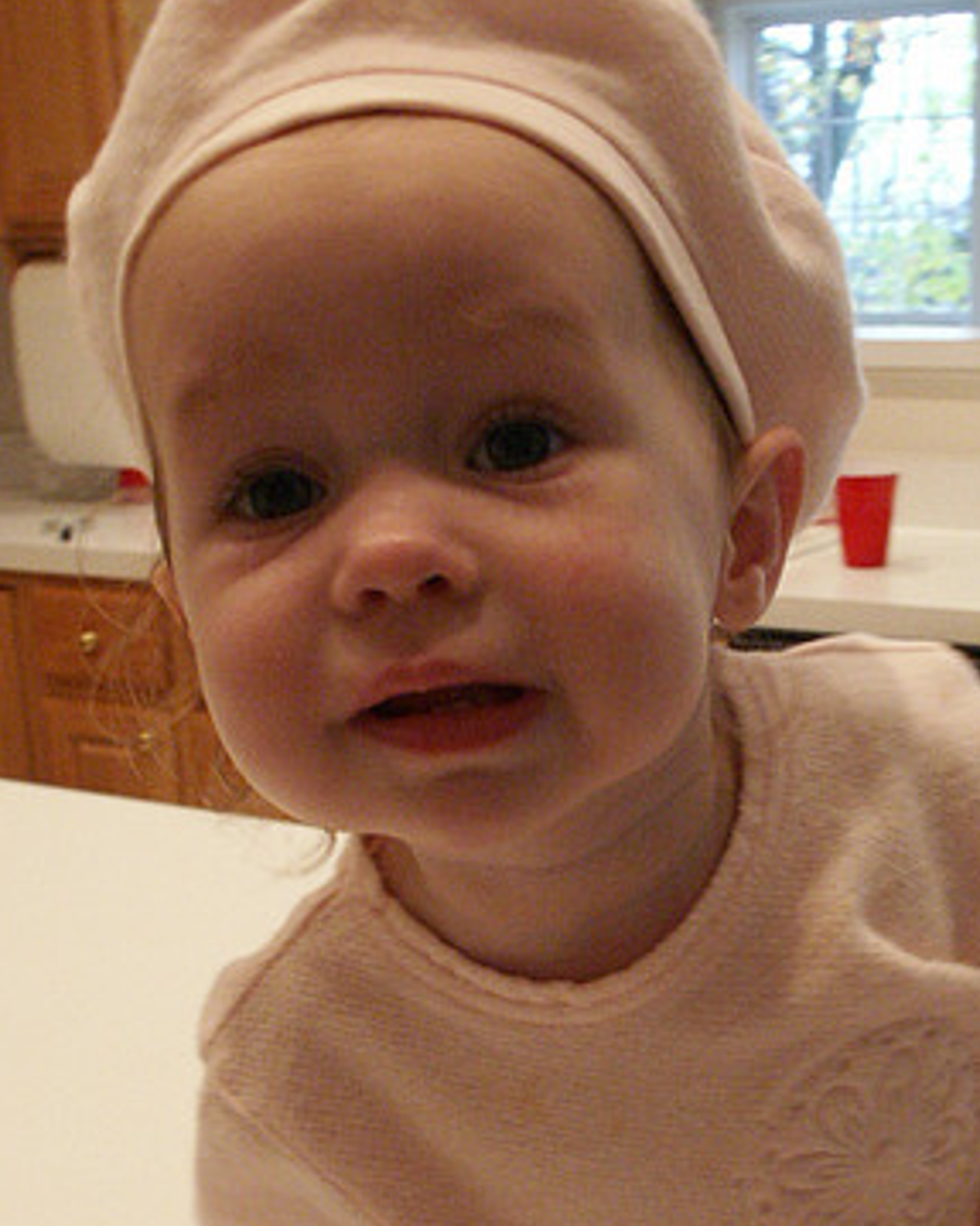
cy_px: 864
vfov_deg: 35.5
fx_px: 1886
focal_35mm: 52
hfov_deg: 28.9
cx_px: 678
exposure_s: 1/60
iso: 400
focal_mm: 8.51
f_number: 3.5
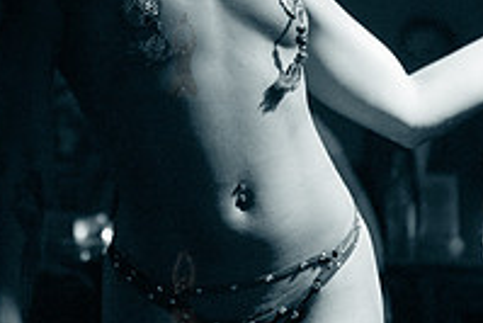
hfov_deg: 14.6
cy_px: 55
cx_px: 182
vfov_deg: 9.8
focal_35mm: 140
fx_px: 1880
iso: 5000
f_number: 2.8
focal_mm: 48
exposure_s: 1/250
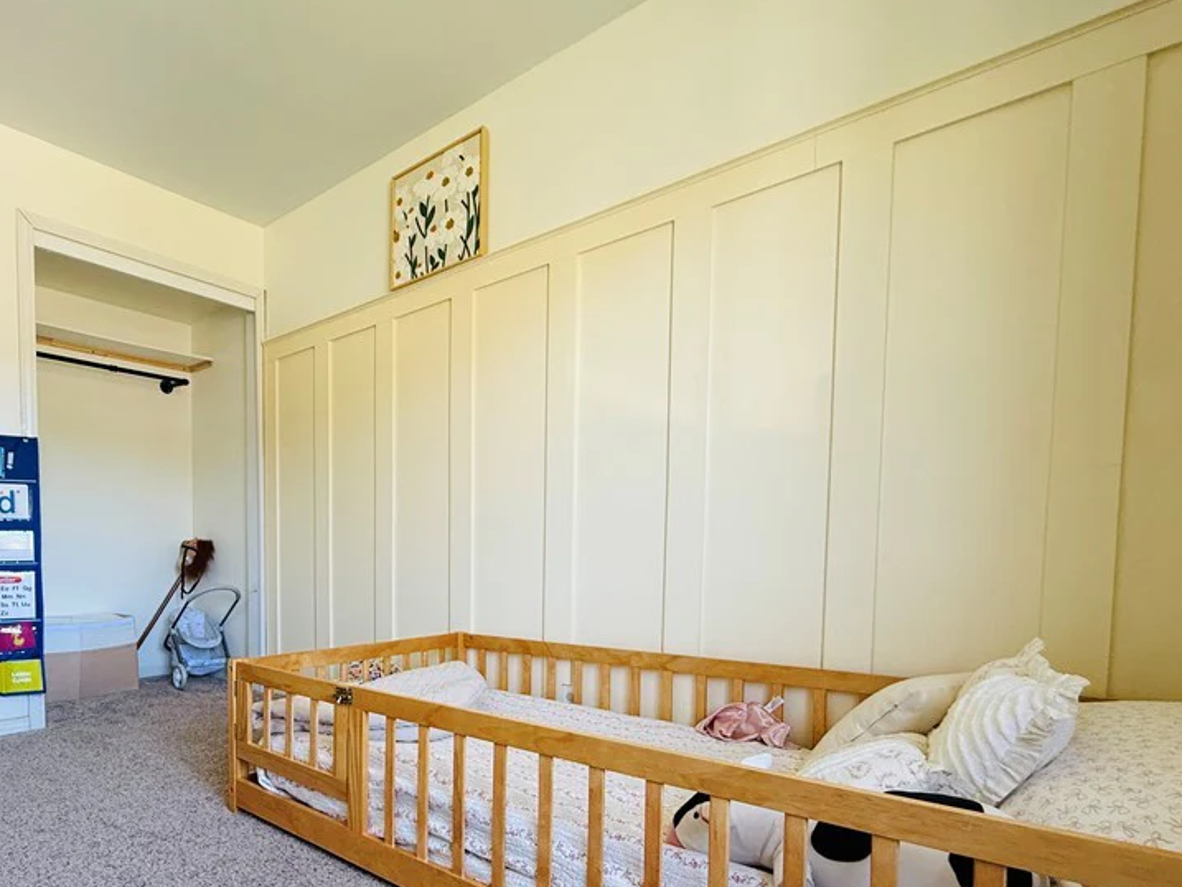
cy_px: 582
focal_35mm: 20
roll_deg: -0.8
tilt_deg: -2.5
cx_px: 363
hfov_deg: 78.2
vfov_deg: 64.5
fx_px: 683
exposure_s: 1/99
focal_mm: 2.22
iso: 160
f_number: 2.2
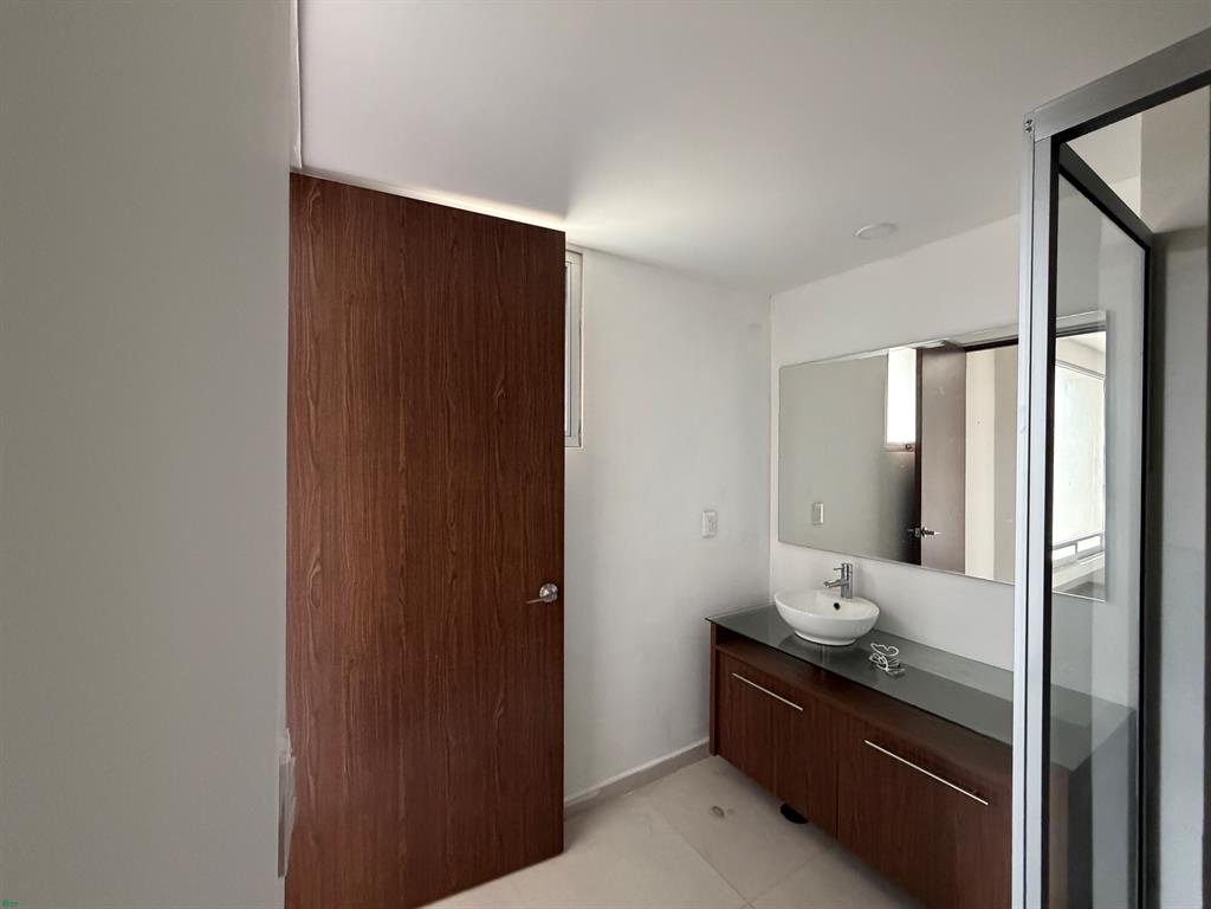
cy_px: 454
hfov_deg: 102.1
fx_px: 490
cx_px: 606
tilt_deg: +0.0
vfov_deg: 85.7
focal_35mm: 14
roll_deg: -0.3
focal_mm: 2.22
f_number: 2.2
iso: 640
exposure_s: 1/60
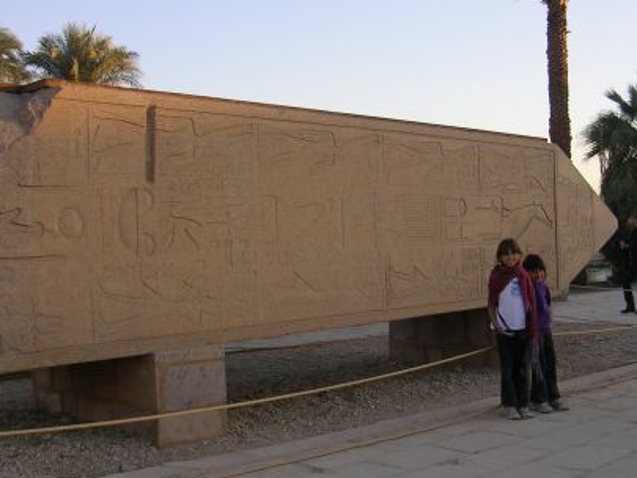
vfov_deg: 29.1
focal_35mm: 50
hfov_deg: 38.1
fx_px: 920
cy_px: 234
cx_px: 359
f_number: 2.8
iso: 50
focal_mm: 5.8
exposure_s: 1/311
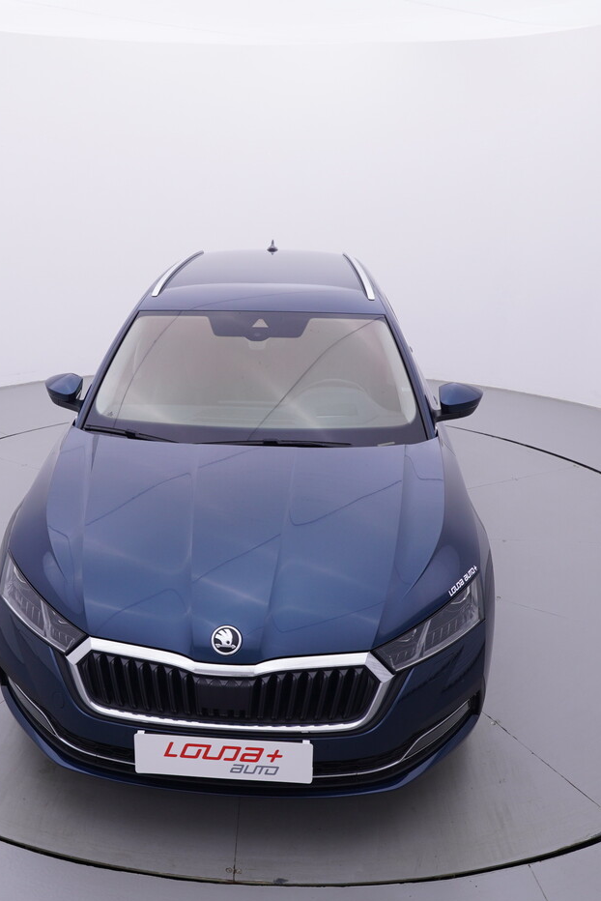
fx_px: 870
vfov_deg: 54.7
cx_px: 202
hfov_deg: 37.7
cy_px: 450
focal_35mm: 35
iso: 200
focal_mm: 15
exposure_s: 1/80
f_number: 5
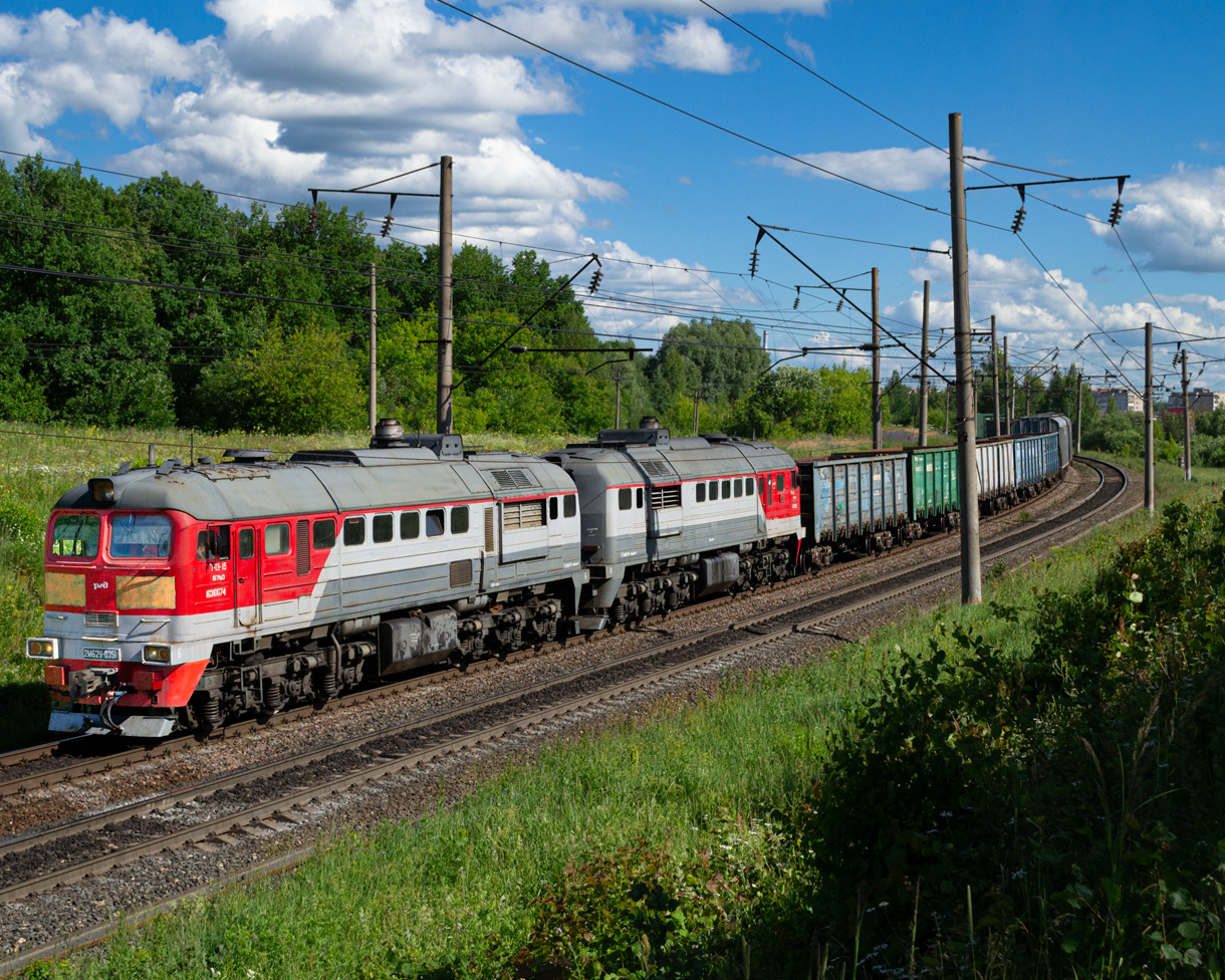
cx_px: 496
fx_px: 1631
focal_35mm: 45
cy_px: 482
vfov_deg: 33.4
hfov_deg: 41.0
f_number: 7.1
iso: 200
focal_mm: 26
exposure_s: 1/800
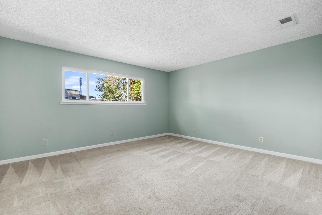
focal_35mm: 16
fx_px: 143
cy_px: 108
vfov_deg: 73.7
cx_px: 161
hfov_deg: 96.8
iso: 250
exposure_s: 1/125
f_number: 5
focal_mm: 16
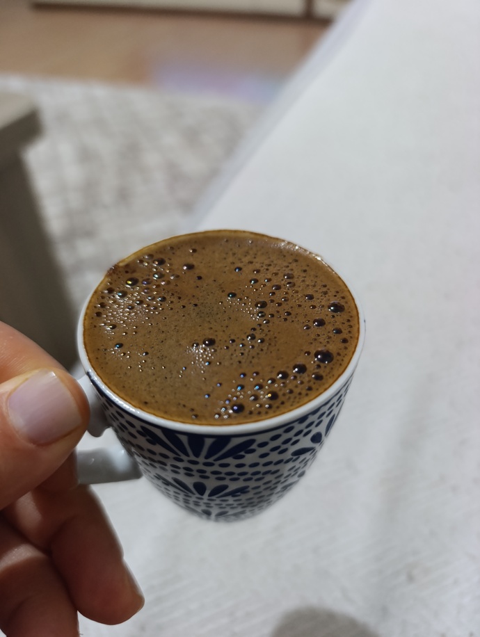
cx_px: 240
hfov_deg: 59.0
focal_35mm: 23
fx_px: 424
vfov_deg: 73.8
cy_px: 318
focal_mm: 6.14
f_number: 1.6
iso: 2000
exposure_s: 1/25
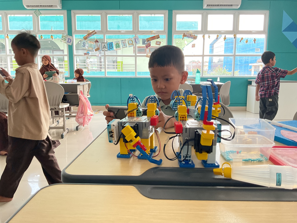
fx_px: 249
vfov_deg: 48.2
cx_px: 148
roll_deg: +0.2
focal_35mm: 29
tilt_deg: -9.0
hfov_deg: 61.7
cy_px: 112
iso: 64
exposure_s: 1/120
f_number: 1.8
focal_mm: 3
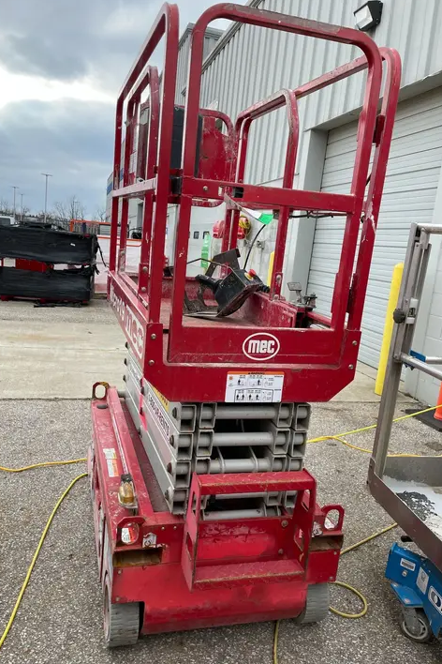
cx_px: 199
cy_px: 335
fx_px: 516
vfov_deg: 65.5
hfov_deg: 46.3
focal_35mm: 28
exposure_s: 1/520
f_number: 1.6
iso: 32
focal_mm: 4.2
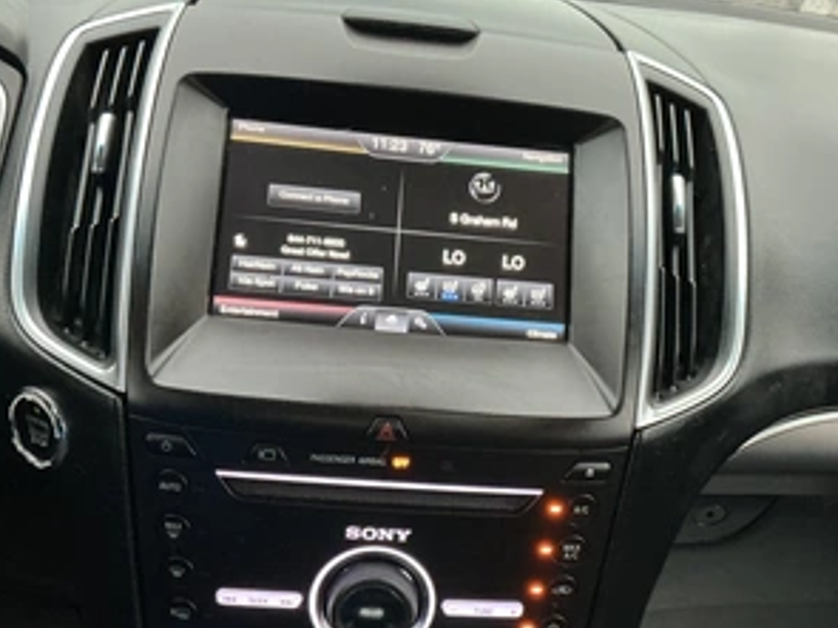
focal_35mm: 38
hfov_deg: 48.9
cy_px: 375
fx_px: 920
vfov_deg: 37.6
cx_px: 460
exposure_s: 1/44
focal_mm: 3
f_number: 1.8
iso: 250
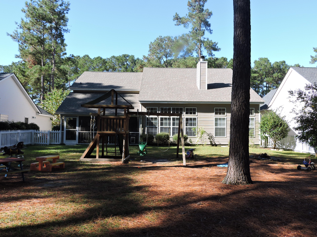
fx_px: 275
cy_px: 118
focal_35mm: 30
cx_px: 158
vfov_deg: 46.8
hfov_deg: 60.0
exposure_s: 1/400
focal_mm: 5.4
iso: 100
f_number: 3.1
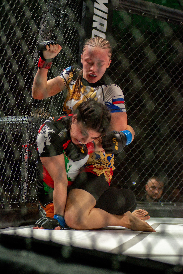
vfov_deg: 25.4
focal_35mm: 80
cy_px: 137
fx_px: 609
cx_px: 92
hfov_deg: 17.1
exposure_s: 1/1250
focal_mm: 80
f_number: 4
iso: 2000
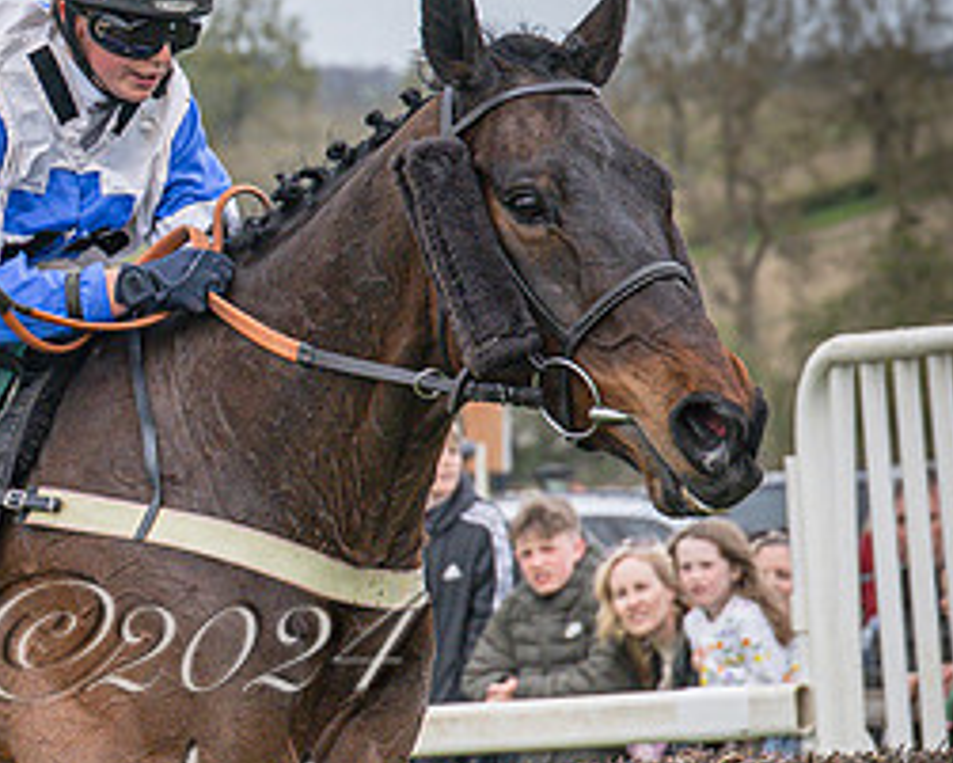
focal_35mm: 342
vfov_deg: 4.5
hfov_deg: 5.6
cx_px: -36
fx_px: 9650
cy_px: 264
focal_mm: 70
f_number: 4
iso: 400
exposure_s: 1/1600
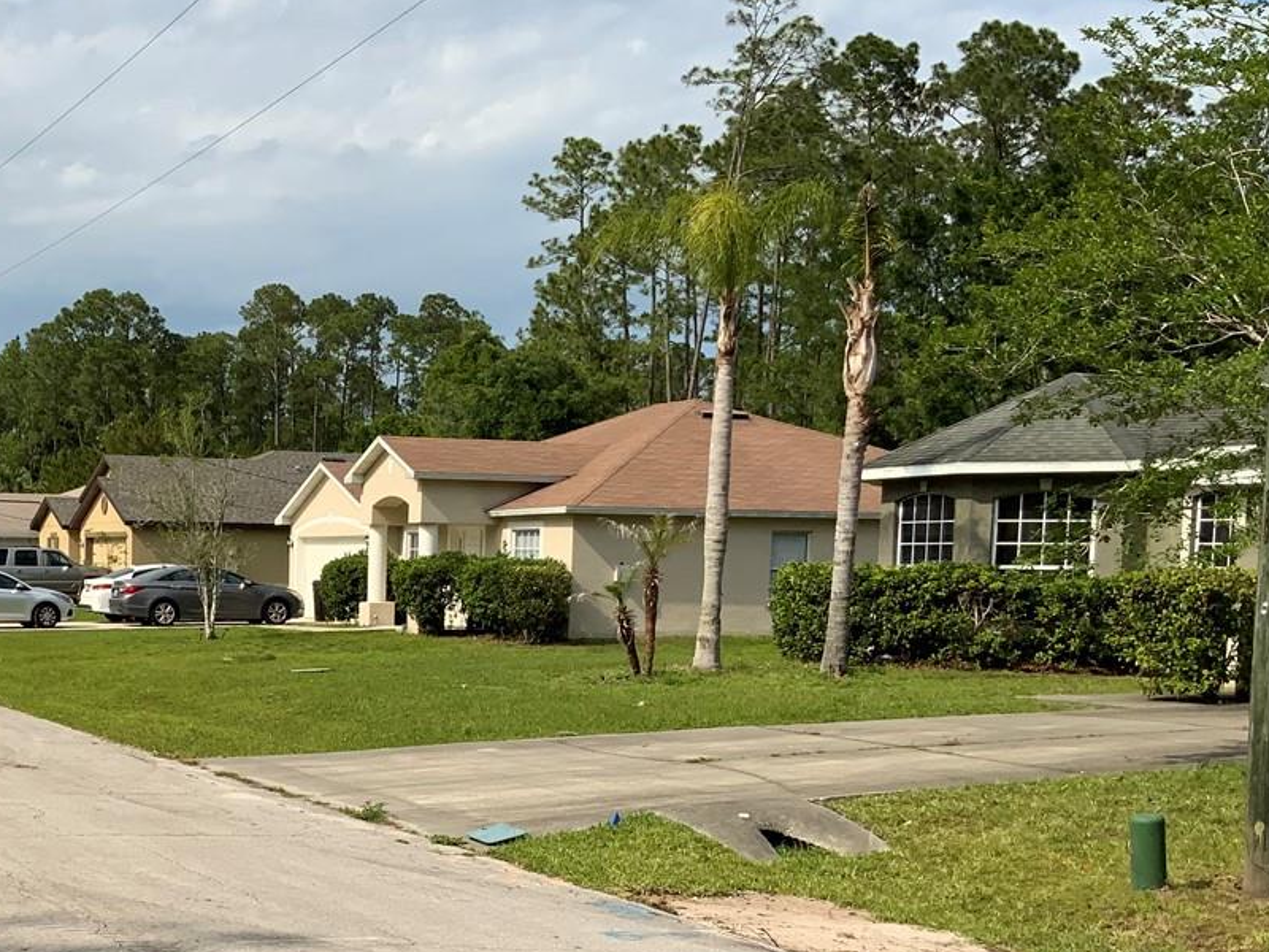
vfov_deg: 24.8
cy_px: 784
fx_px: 2126
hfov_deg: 32.1
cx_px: 211
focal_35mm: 58
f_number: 1.8
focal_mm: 3
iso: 20
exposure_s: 1/2427
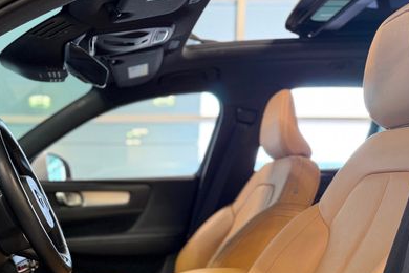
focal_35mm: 41
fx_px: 466
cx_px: 80
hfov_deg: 45.0
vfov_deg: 31.0
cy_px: 250
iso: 200
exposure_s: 1/60
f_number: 1.78
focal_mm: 6.76
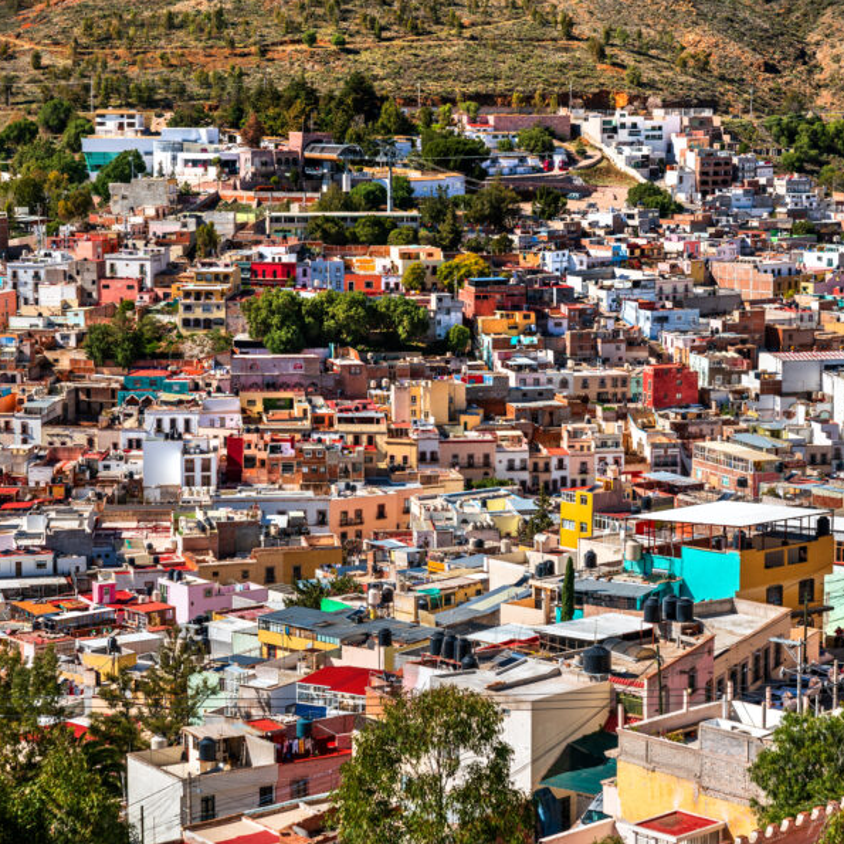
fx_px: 2483
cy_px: 420
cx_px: 492
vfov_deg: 19.3
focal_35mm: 90
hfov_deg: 19.3
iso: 100
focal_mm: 70
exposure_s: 1/250
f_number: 5.6
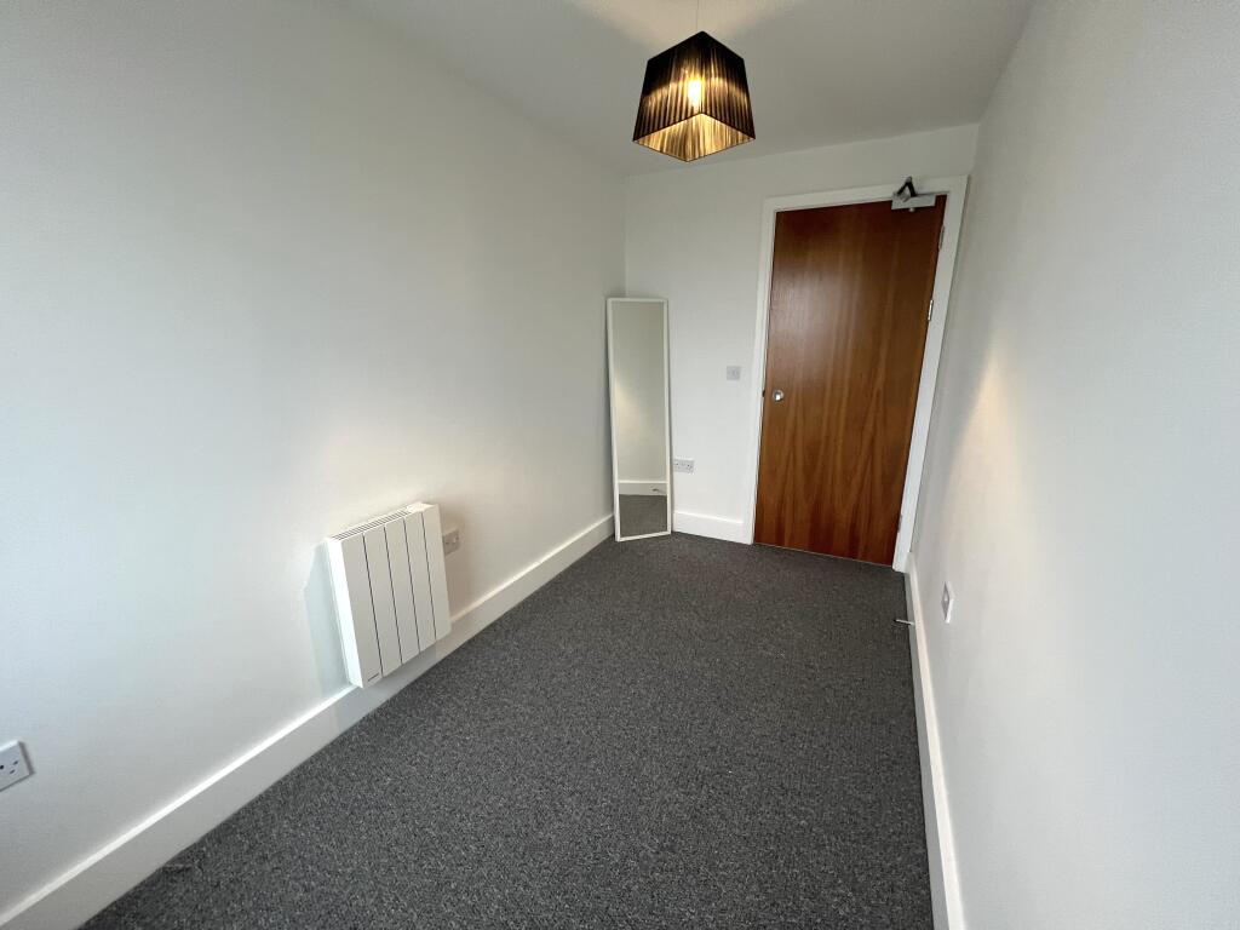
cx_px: 620
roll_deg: +0.6
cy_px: 465
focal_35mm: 13
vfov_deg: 89.9
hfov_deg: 106.2
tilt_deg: -14.4
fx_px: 466
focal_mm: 1.57
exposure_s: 1/50
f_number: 1.8
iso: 250
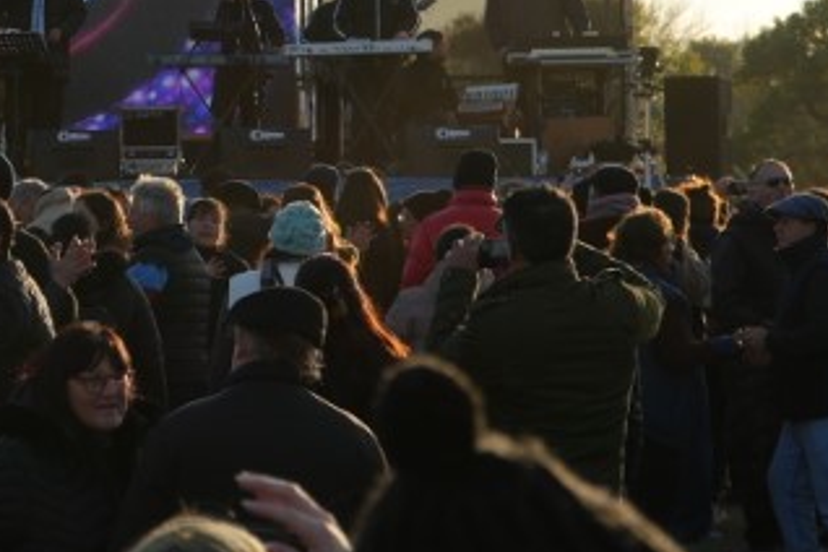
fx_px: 3726
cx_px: 14
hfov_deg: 12.5
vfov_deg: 8.4
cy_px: -59
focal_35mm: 162
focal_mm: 36
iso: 100
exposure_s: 1/800
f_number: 4.5
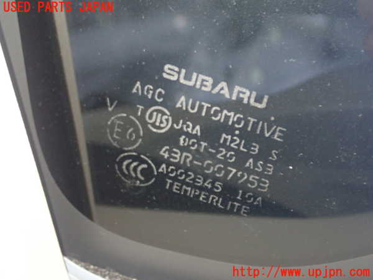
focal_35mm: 49
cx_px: 186
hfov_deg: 38.9
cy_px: 140
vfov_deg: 29.7
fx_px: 528
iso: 1000
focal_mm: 8.99
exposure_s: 1/13
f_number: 3.2
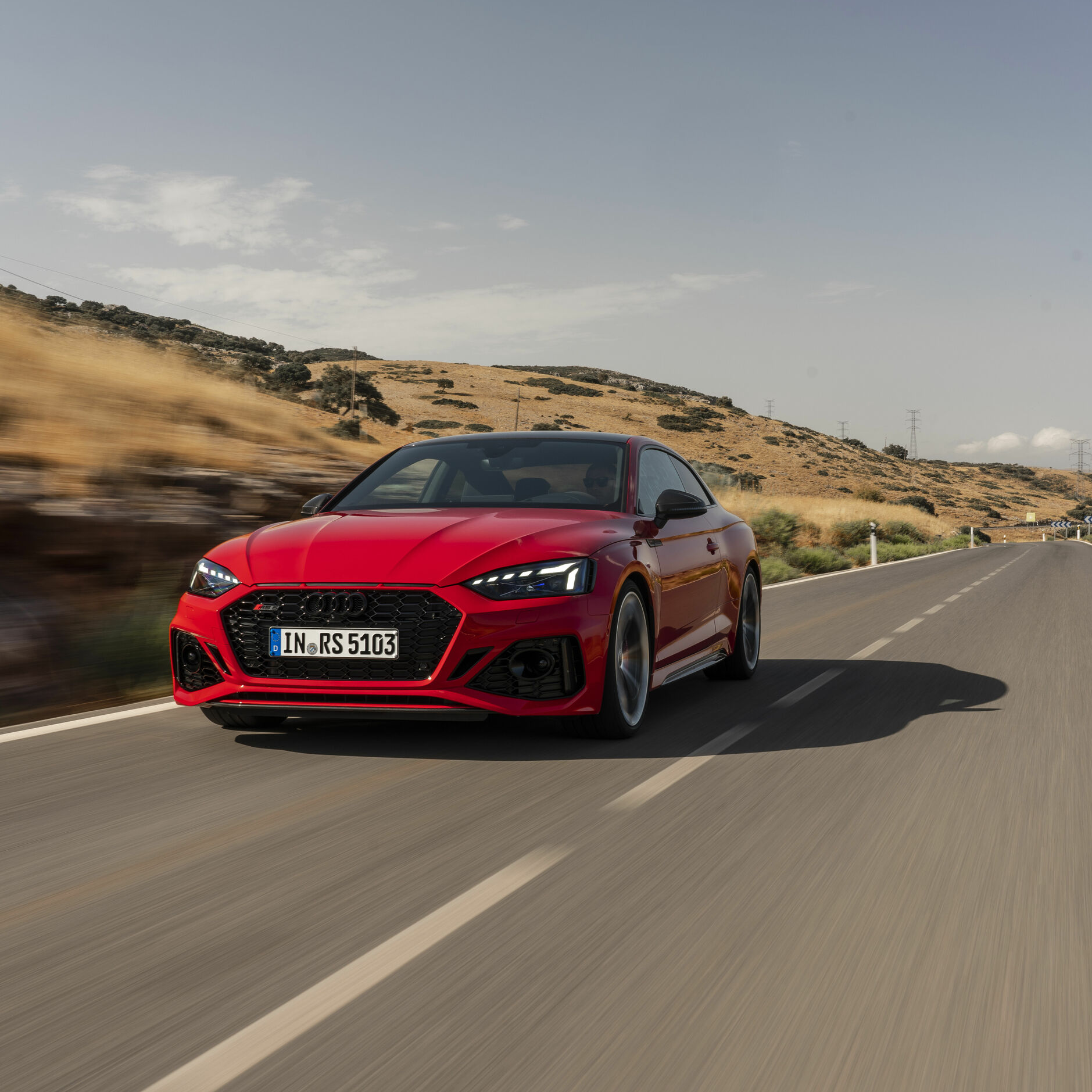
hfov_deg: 39.1
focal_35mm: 43
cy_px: 555
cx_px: 590
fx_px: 1535
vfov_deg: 39.2
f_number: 13
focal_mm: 33
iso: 50
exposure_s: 1/15
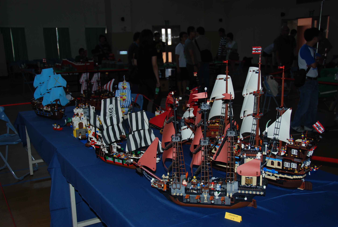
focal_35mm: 39
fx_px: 367
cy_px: 114
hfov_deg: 49.5
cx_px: 169
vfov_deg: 34.4
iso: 100
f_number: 4
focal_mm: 26
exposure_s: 1/60
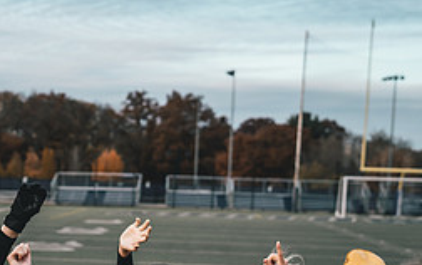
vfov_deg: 15.6
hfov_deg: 24.1
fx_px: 944
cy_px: 269
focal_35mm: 82
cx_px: 0
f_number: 2.8
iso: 800
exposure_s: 1/1600
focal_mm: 35
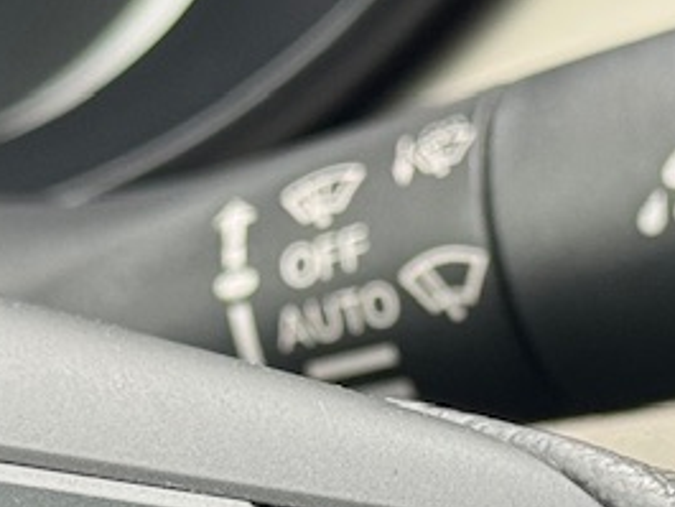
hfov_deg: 8.5
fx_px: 4526
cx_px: 290
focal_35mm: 232
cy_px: 499
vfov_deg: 6.4
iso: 80
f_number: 1.78
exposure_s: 1/56
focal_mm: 6.76
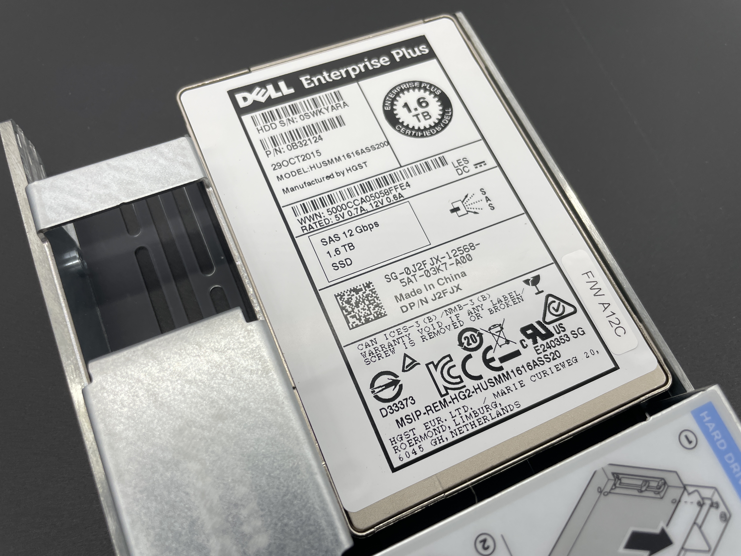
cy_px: 278
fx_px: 557
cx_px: 370
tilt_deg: -68.9
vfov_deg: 53.1
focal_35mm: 26
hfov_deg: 67.3
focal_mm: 4.2
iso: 32
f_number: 1.6
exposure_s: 1/254
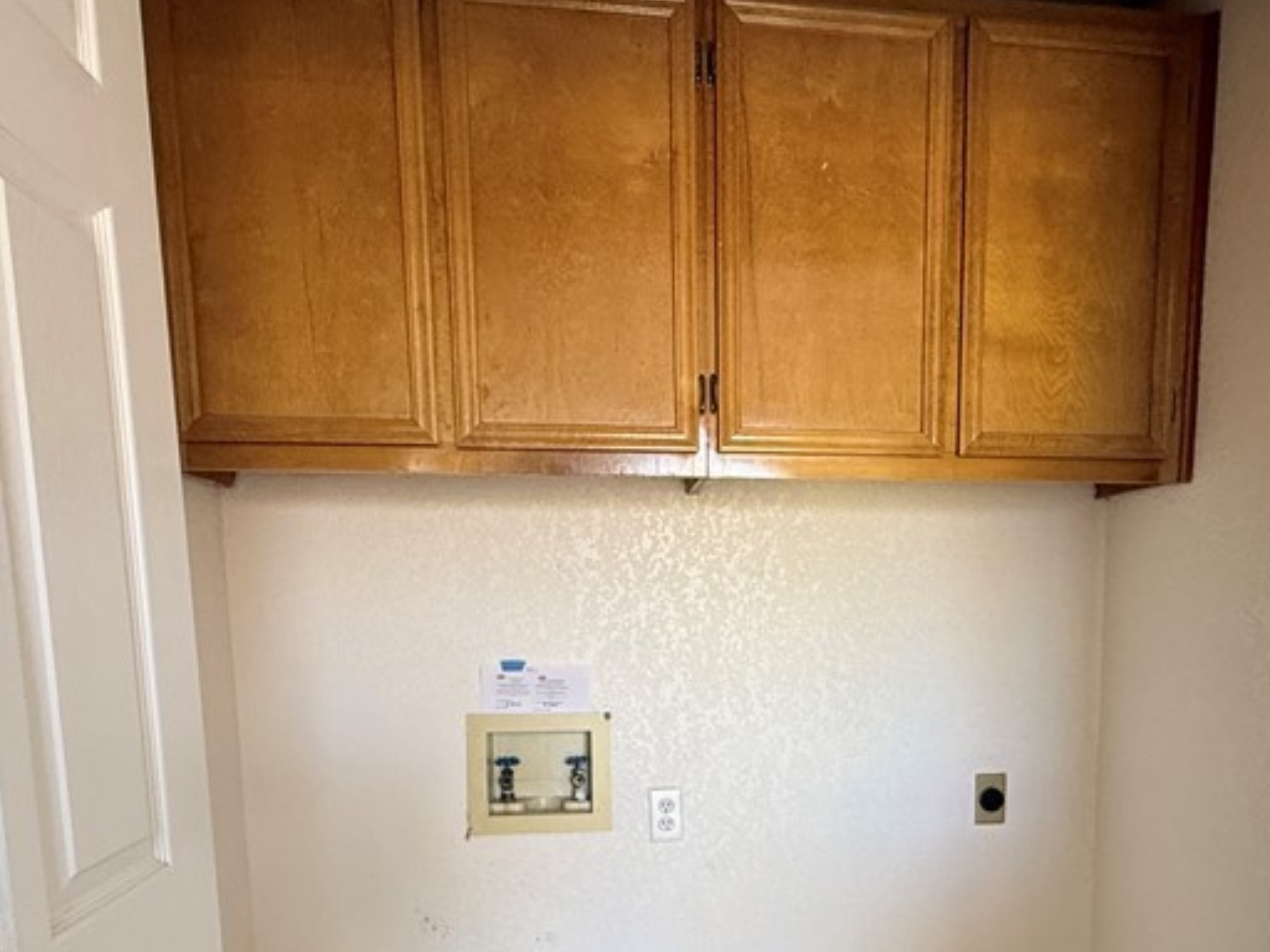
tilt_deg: -7.3
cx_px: 771
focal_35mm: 28
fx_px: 1027
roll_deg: -0.1
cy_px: 739
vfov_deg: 47.5
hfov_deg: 62.8
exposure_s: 1/99
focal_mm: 2.22
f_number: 2.2
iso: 250
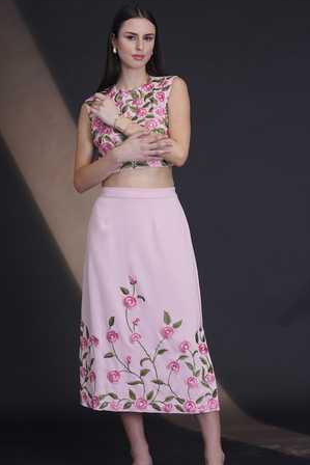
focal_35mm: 82
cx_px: 147
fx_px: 1058
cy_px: 257
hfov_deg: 16.7
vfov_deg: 24.7
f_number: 3.2
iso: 250
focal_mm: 70
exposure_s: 1/80
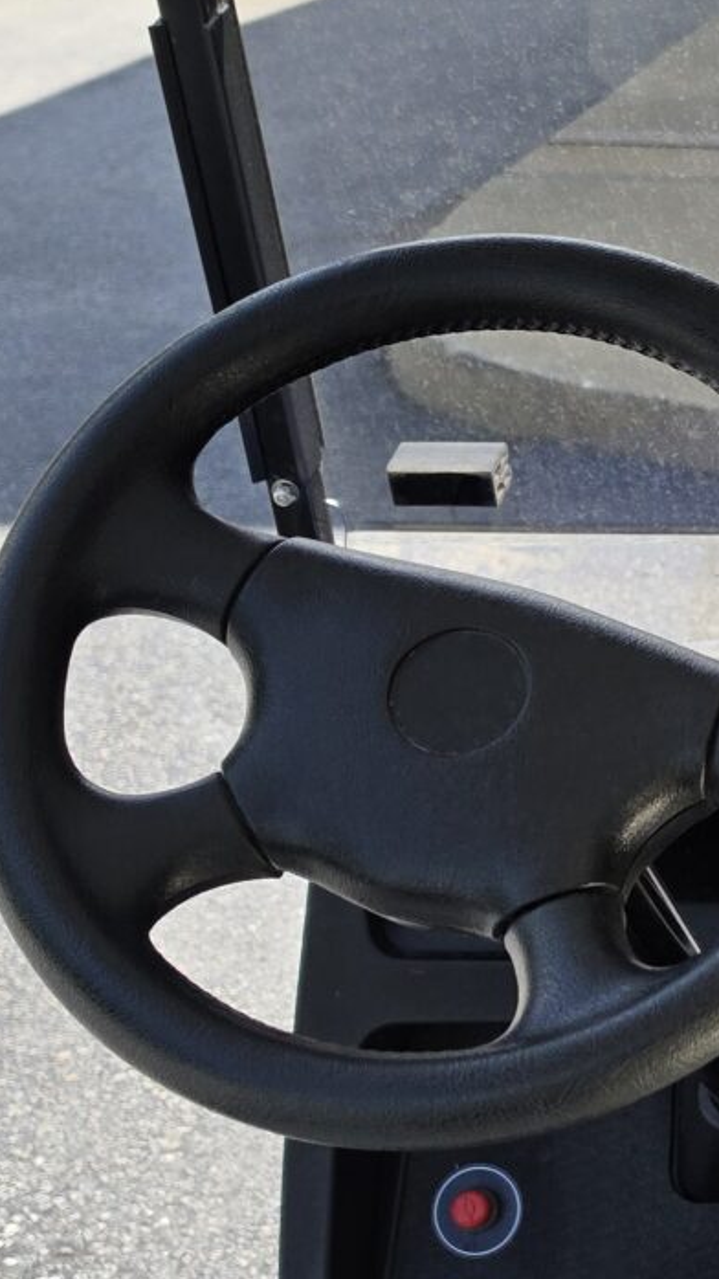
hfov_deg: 15.9
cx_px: 1104
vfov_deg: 30.6
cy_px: 692
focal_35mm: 69
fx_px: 2339
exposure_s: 1/7939
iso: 64
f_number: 1.4
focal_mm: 6.5
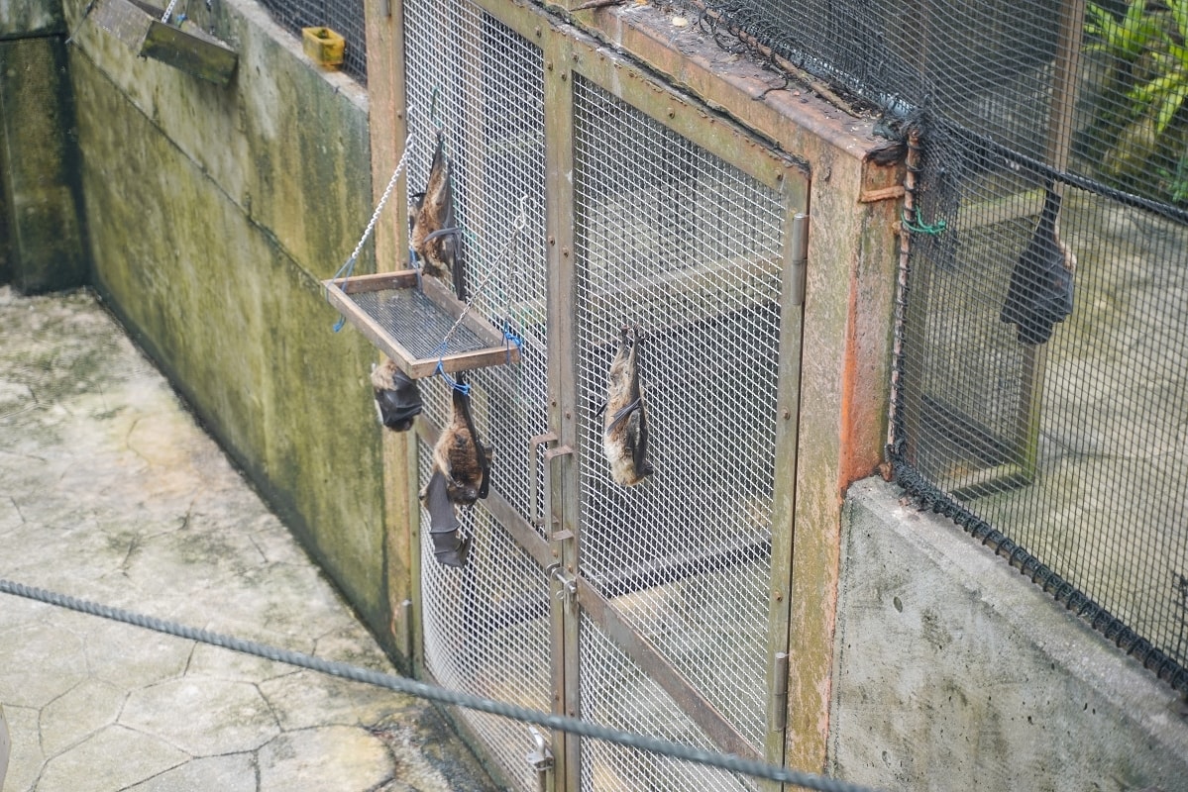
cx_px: 594
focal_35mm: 75
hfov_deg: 27.0
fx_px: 2475
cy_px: 396
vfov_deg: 18.2
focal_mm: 75
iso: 320
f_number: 4
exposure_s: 1/160
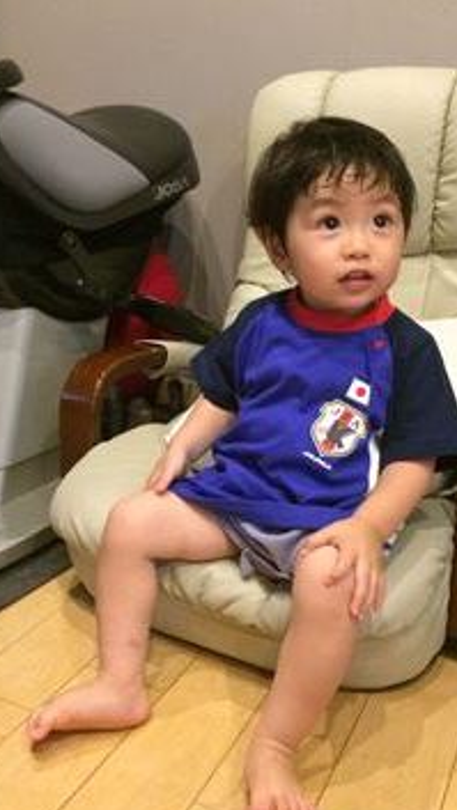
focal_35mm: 37
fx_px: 796
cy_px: 383
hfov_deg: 32.0
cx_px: 255
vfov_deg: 54.0
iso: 500
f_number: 2.2
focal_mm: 4.12
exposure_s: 1/15
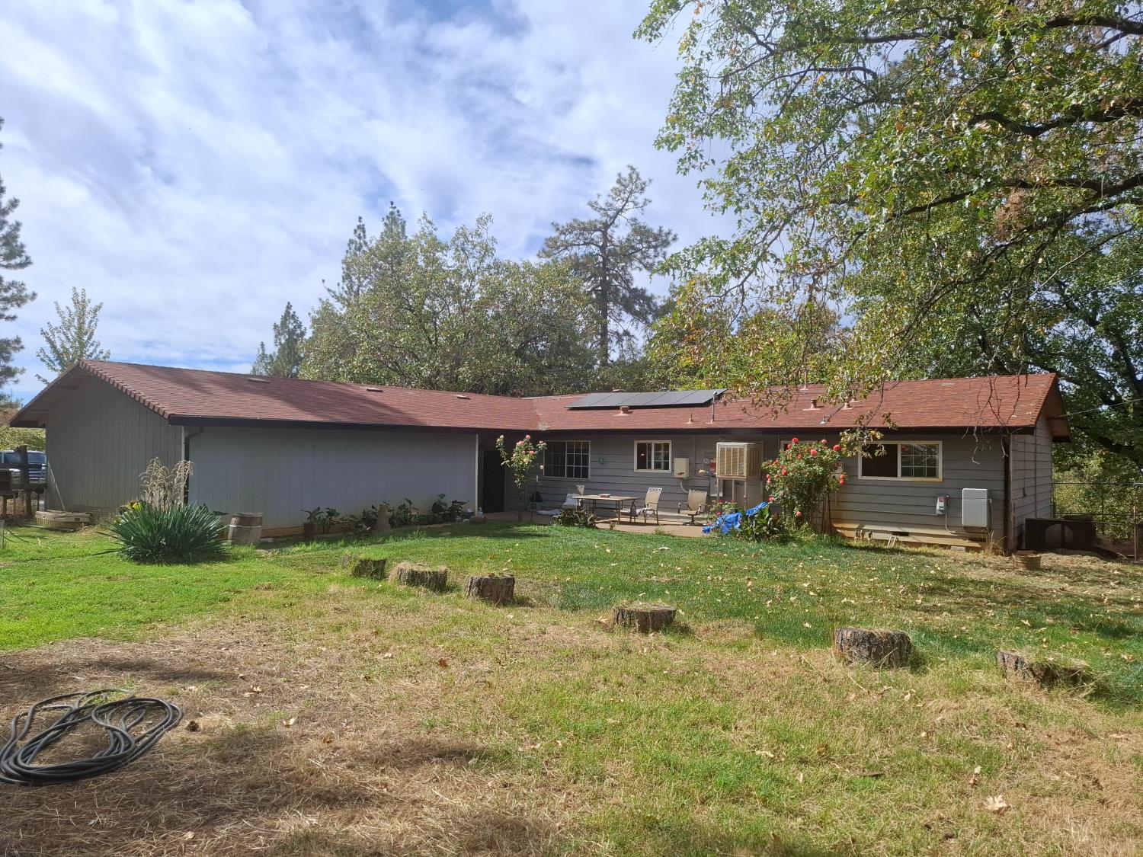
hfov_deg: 73.9
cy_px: 428
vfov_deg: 58.9
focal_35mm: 23
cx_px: 572
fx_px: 759
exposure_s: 1/2667
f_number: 1.8
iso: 50
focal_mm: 5.54
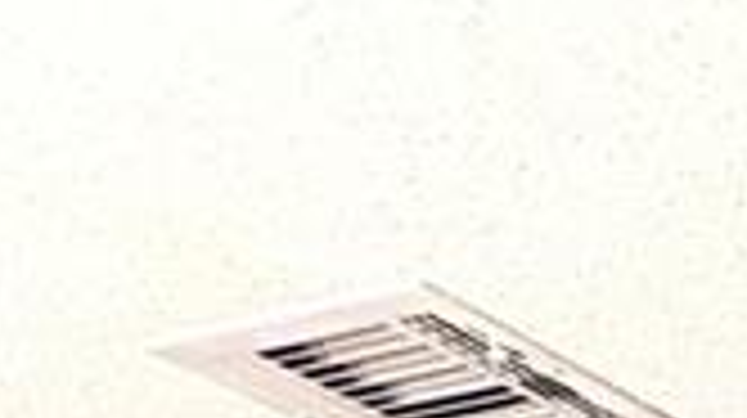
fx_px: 1860
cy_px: 1537
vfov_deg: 8.5
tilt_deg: -1.4
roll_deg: +0.7
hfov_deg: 11.8
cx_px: 2196
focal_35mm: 94
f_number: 2.2
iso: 320
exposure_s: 1/60
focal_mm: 2.22
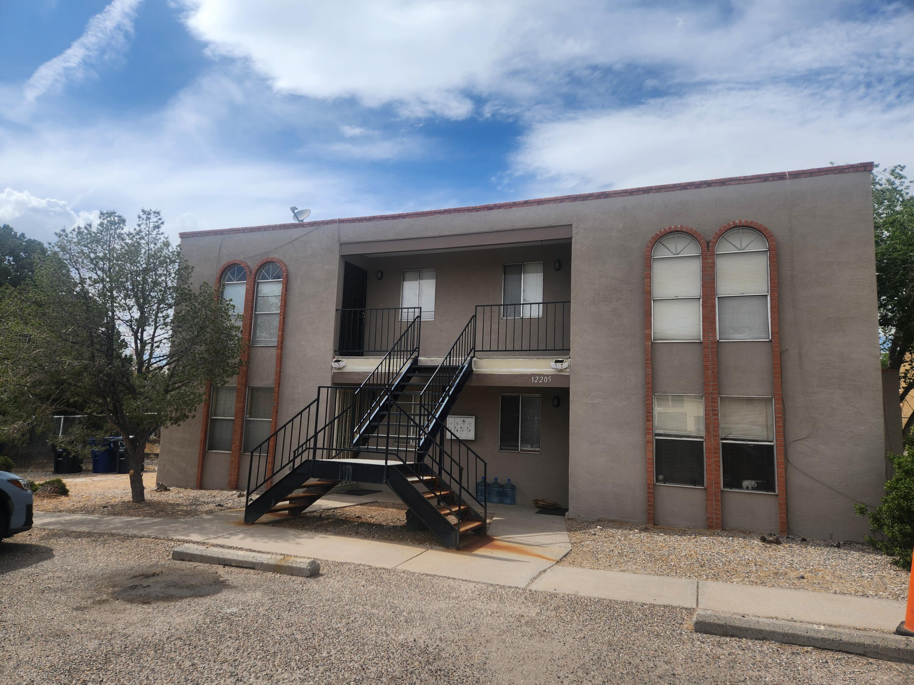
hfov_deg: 73.9
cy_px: 342
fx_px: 607
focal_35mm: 23
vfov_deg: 58.9
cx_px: 457
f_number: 1.8
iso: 20
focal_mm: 5.4
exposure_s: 1/2228
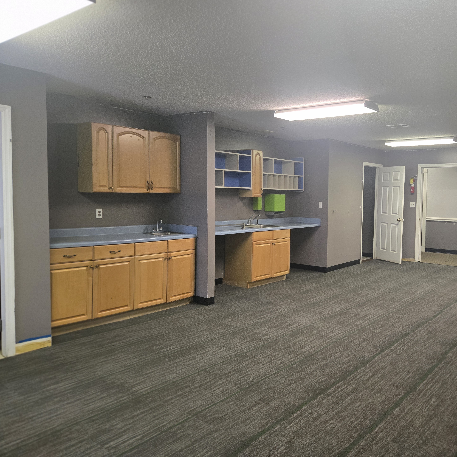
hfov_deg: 56.0
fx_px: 418
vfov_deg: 57.3
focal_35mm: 28
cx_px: 308
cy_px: 222
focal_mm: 5.4
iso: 320
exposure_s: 1/120
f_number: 1.8
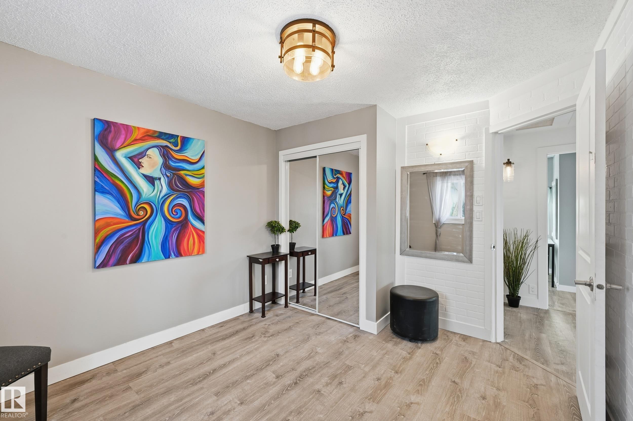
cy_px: 210
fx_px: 255
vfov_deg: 79.1
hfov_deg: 102.3
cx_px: 316
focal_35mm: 14
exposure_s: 1/6
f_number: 8
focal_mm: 14.5
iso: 100
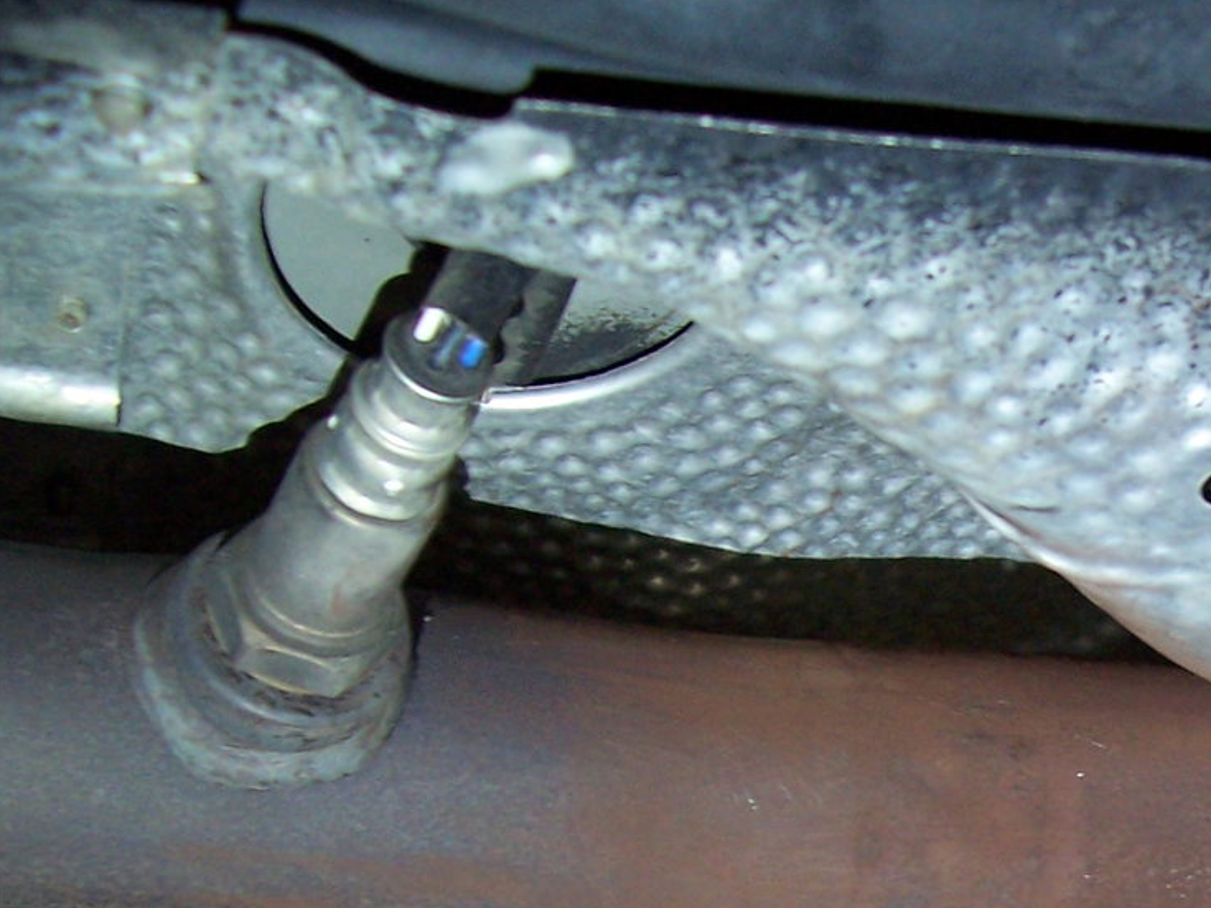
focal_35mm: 74
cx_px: 1204
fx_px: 2588
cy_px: 967
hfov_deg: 25.1
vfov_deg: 19.2
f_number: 2.7
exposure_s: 1/30
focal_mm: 5.6
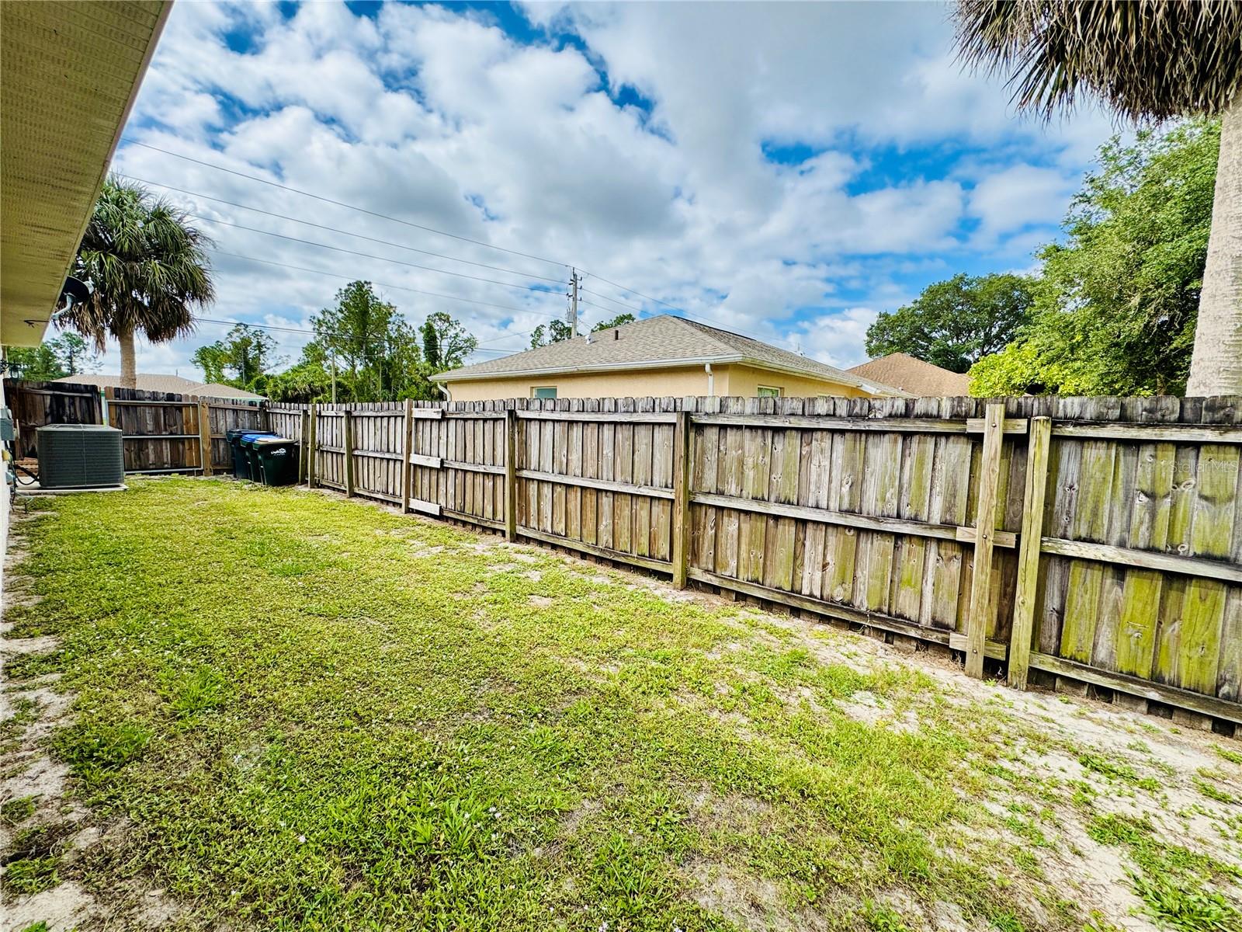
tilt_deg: -5.3
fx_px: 502
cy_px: 466
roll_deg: -0.2
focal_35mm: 14
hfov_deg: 102.1
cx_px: 621
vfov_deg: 85.7
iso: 50
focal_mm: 2.22
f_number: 2.2
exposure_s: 1/1094
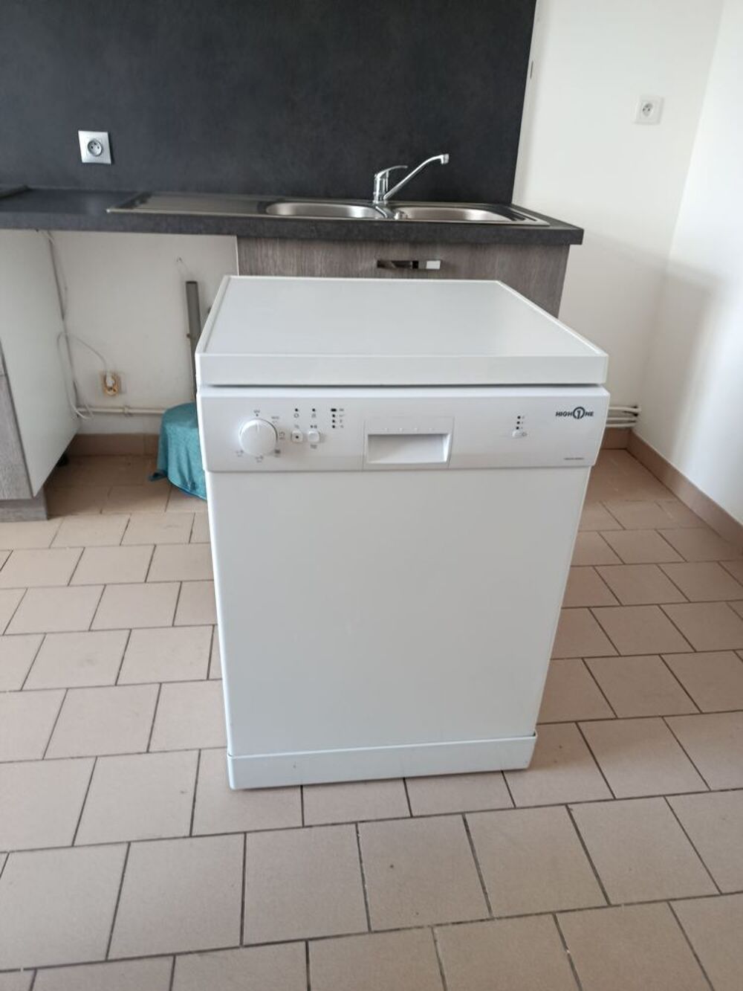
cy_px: 496
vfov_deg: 71.6
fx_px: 687
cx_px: 372
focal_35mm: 24
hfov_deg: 56.8
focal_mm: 5.24
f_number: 1.7
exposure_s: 1/50
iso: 633
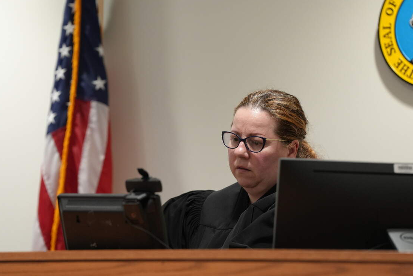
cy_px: 149
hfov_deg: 9.4
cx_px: 203
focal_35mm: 218
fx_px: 2501
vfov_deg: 6.3
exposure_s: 1/200
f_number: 4
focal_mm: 200
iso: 3200
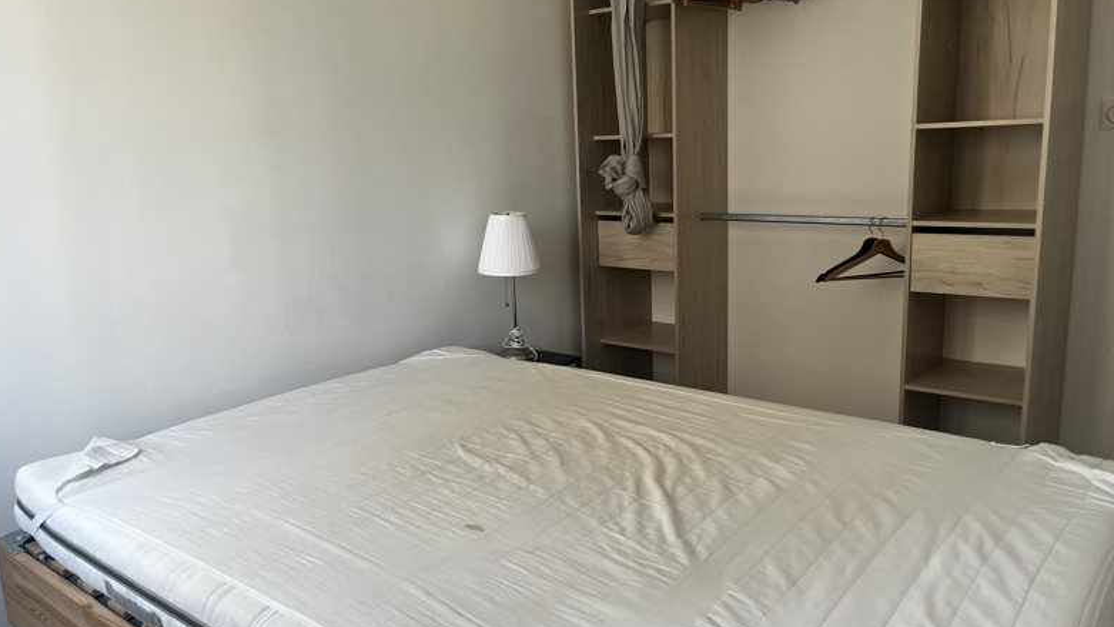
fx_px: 857
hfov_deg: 66.0
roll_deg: +2.2
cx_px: 555
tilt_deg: -11.3
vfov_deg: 40.2
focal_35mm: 29
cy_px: 296
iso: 64
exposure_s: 1/122
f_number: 1.6
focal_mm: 5.1
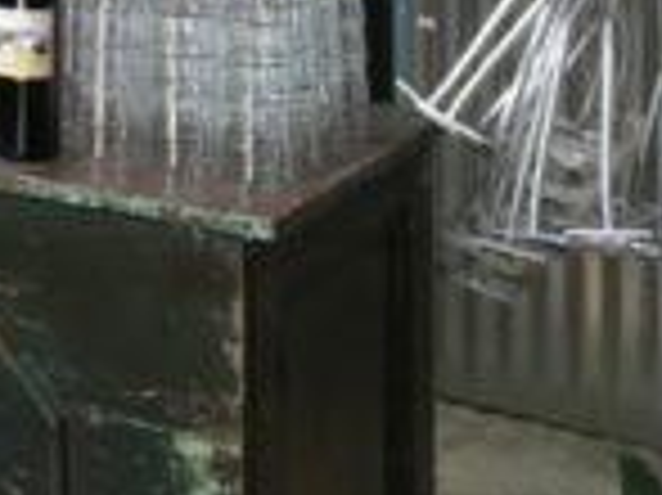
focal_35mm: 89
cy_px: -234
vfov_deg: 15.4
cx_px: -122
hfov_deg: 20.6
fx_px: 1701
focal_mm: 4.15
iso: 100
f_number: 2.2
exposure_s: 1/30
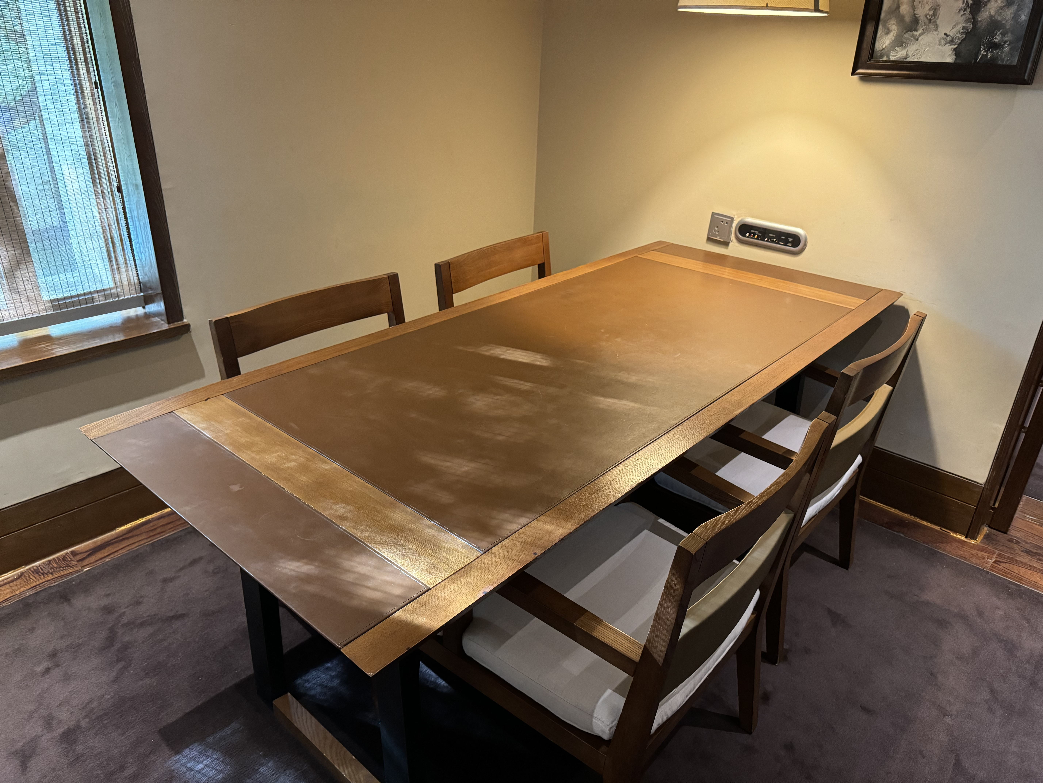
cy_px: 392
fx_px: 723
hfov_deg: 71.6
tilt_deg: -26.2
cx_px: 522
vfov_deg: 56.8
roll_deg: -2.6
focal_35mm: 24
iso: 640
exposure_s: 1/50
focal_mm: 6.76
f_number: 1.78
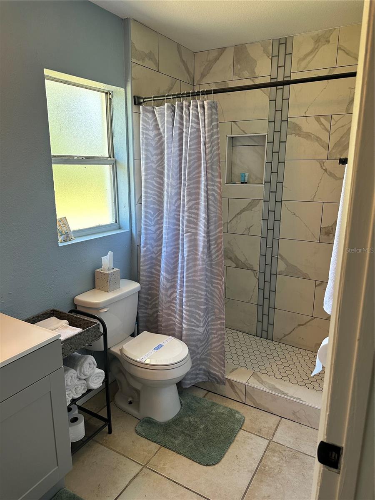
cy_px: 250
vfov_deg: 71.6
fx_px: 347
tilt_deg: -14.5
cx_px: 188
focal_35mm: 24
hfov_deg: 56.8
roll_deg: +0.5
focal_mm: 6.86
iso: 160
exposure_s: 1/120
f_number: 1.78
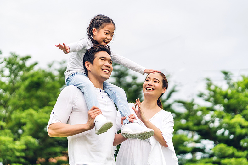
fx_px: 586
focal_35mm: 85
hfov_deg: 23.9
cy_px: 82
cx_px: 124
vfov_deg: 16.1
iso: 100
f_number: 1.8
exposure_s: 1/4000
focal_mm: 85
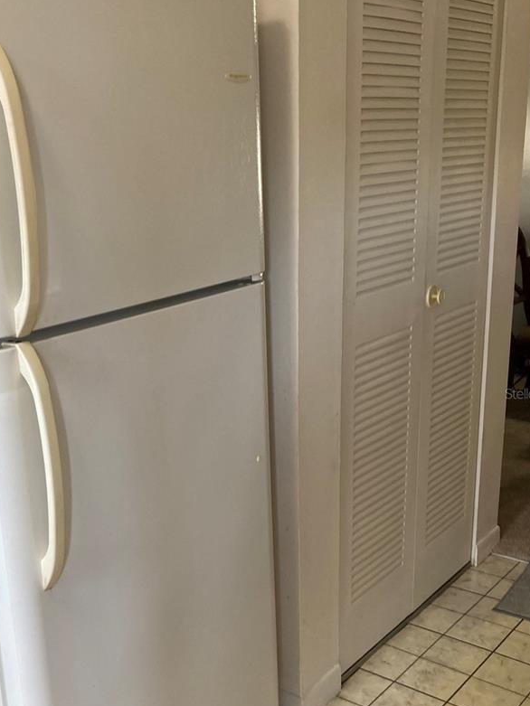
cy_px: 393
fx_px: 878
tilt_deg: -16.6
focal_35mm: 43
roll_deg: +2.5
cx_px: 162
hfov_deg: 33.2
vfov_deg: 43.8
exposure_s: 1/60
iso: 64
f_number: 1.8
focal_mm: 3.99
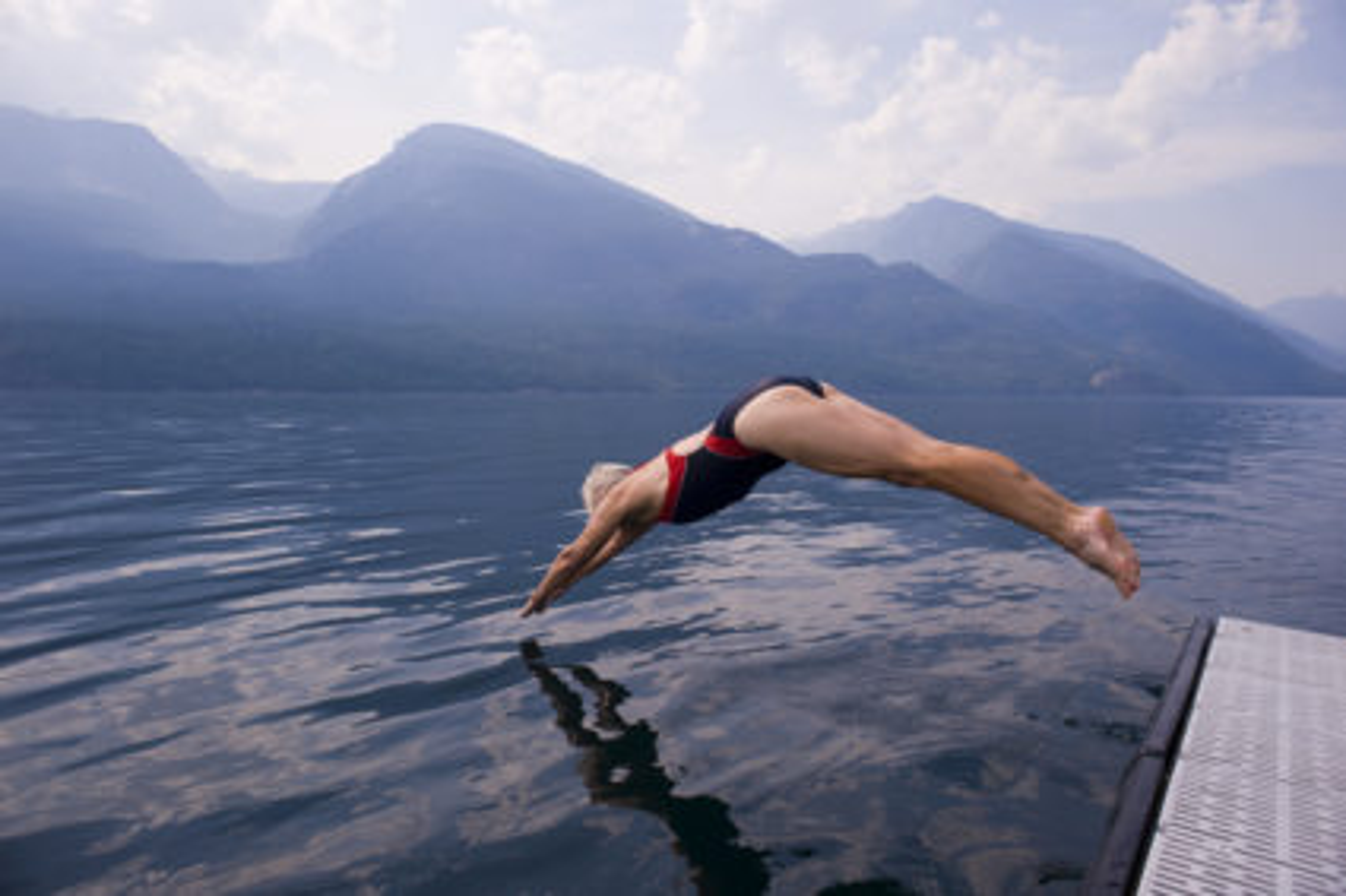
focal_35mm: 24
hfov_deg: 73.8
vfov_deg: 53.1
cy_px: 448
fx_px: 897
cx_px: 673
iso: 200
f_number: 8
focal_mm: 24
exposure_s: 1/1000
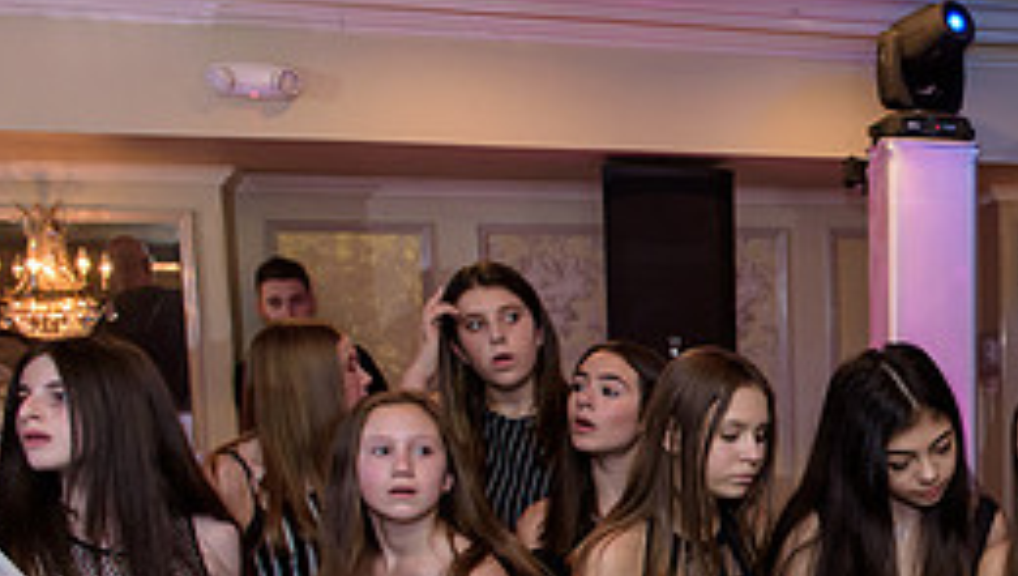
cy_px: 523
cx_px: 1057
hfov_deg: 33.5
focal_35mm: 56
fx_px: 1513
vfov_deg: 21.1
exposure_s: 1/125
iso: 1600
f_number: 3.2
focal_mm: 24
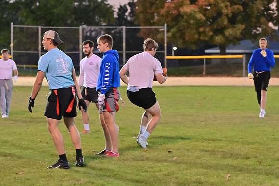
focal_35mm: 165
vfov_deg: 8.3
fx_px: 1279
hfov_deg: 12.4
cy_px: 93
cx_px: 140
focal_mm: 110
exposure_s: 1/400
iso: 6400
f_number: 4
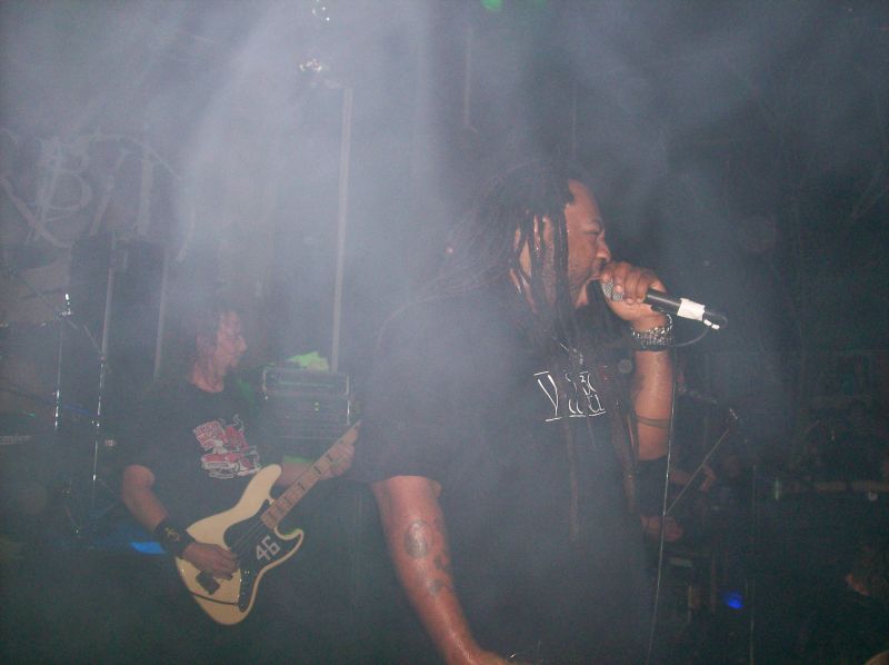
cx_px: 444
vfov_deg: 39.6
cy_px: 332
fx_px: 923
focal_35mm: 36
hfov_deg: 51.4
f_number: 2.7
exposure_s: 1/64
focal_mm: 6
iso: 140
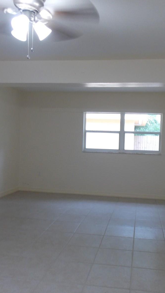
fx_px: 265
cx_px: 107
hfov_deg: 34.4
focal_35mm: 34
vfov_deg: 58.0
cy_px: 147
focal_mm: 4
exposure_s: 1/30
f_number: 3.1
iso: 160
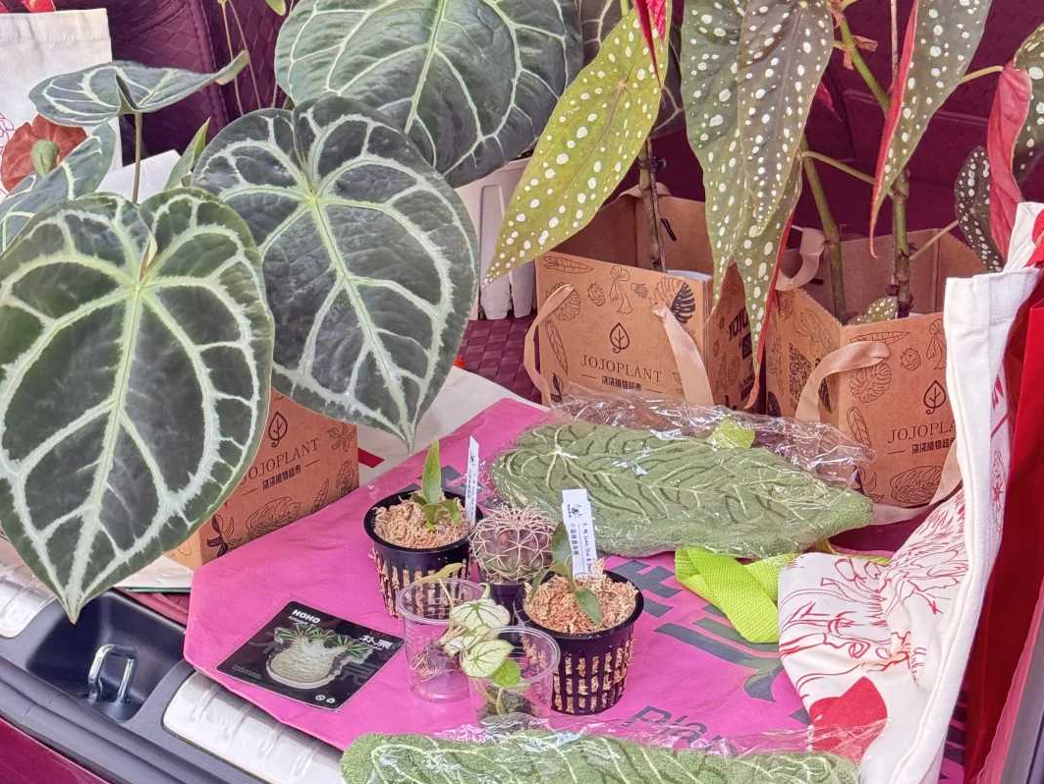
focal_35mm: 65
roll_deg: -0.4
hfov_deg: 29.8
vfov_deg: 22.5
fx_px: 1961
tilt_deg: -18.3
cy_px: 236
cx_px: 528
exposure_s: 1/40
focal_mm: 6.76
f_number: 1.78
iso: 400
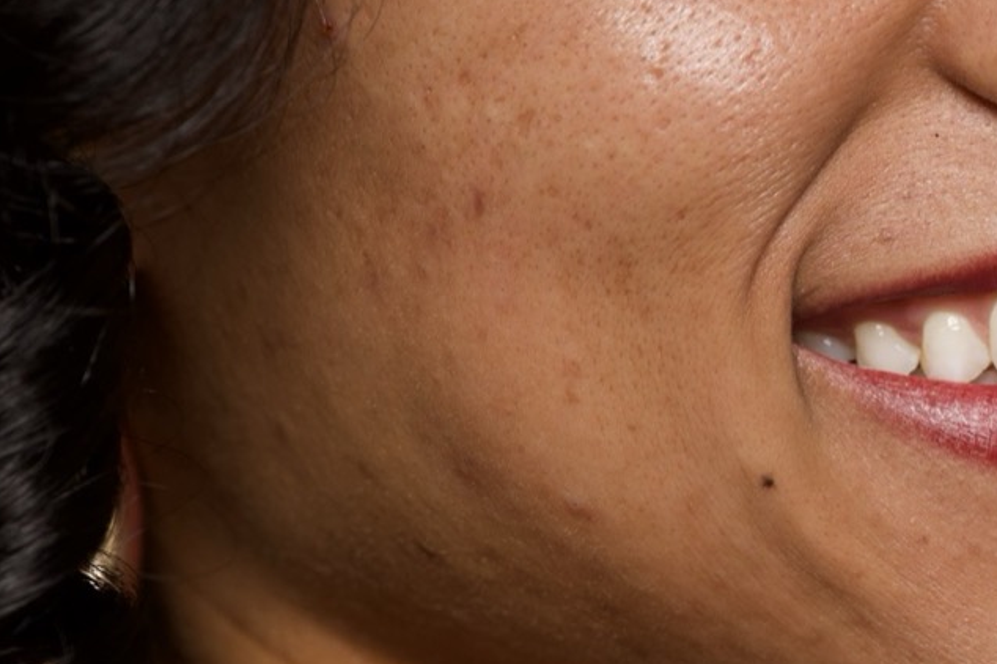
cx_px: 1068
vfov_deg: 2.8
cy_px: 178
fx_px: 13341
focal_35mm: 482
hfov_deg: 4.3
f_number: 5.6
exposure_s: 1/250
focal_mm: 191
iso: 250
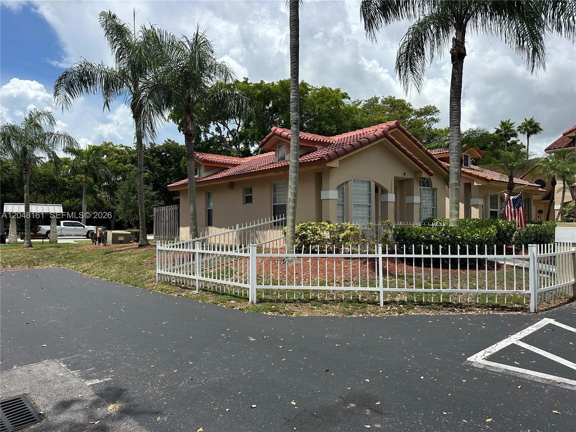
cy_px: 216
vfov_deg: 56.8
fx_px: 399
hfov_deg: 71.6
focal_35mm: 24
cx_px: 288
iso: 80
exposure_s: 1/6211
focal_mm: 6.86
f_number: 1.78
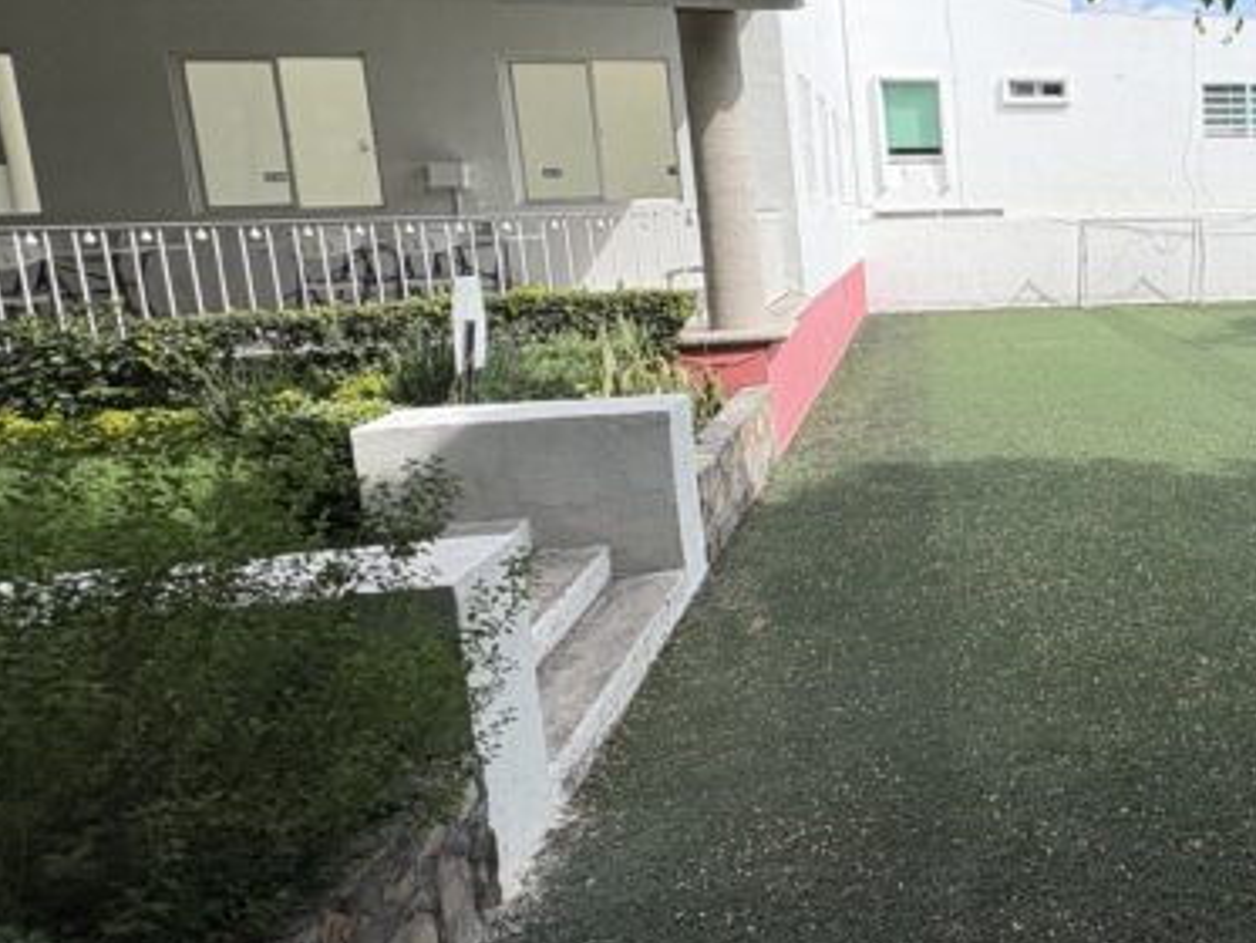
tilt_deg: -8.6
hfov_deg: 48.6
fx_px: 1089
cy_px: 357
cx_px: 1273
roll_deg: +2.4
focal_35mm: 30
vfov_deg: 46.4
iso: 40
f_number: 2.2
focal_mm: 2.22
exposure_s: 1/1637
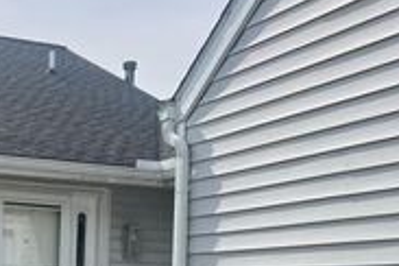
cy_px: 306
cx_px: 39
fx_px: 820
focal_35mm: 74
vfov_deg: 17.7
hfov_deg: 26.4
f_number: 1.5
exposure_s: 1/3165
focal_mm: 5.7
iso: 50
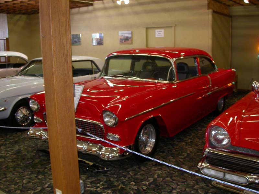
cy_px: 97
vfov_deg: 37.7
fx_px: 284
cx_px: 130
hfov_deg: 49.0
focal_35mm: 38
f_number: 2.6
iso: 100
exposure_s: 1/30
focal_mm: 7.85
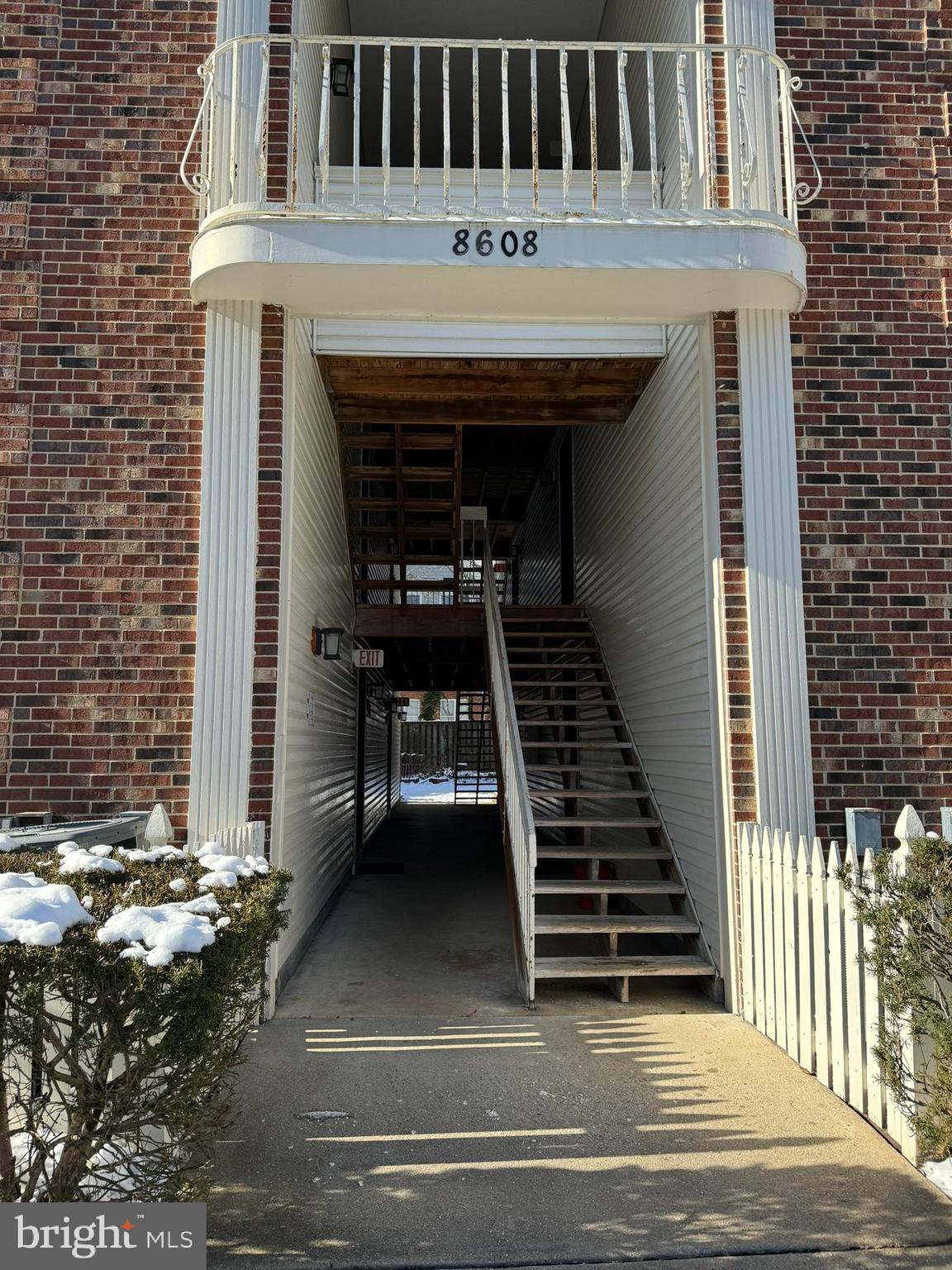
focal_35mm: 24
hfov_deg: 56.8
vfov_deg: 71.6
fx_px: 880
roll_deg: +0.4
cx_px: 476
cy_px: 635
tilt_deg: +8.9
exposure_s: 1/1637
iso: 80
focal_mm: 6.86
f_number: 1.78
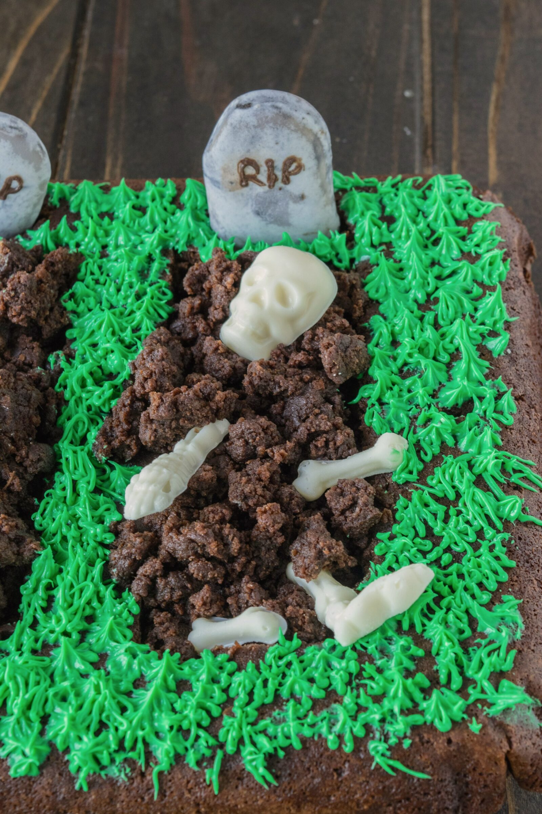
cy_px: 407
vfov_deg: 29.2
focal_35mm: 69
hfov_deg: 19.7
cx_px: 271
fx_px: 1558
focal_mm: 46
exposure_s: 1/20
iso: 800
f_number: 9
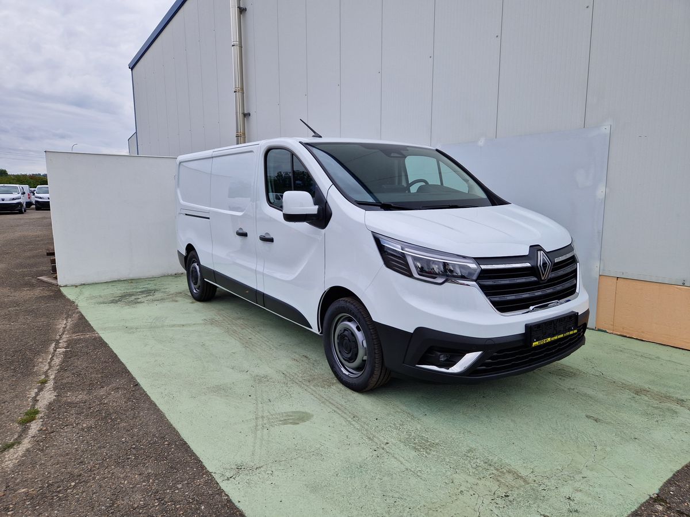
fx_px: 458
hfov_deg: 73.9
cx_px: 345
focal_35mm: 23
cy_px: 258
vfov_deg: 58.9
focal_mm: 5.4
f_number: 1.8
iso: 50
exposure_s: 1/868
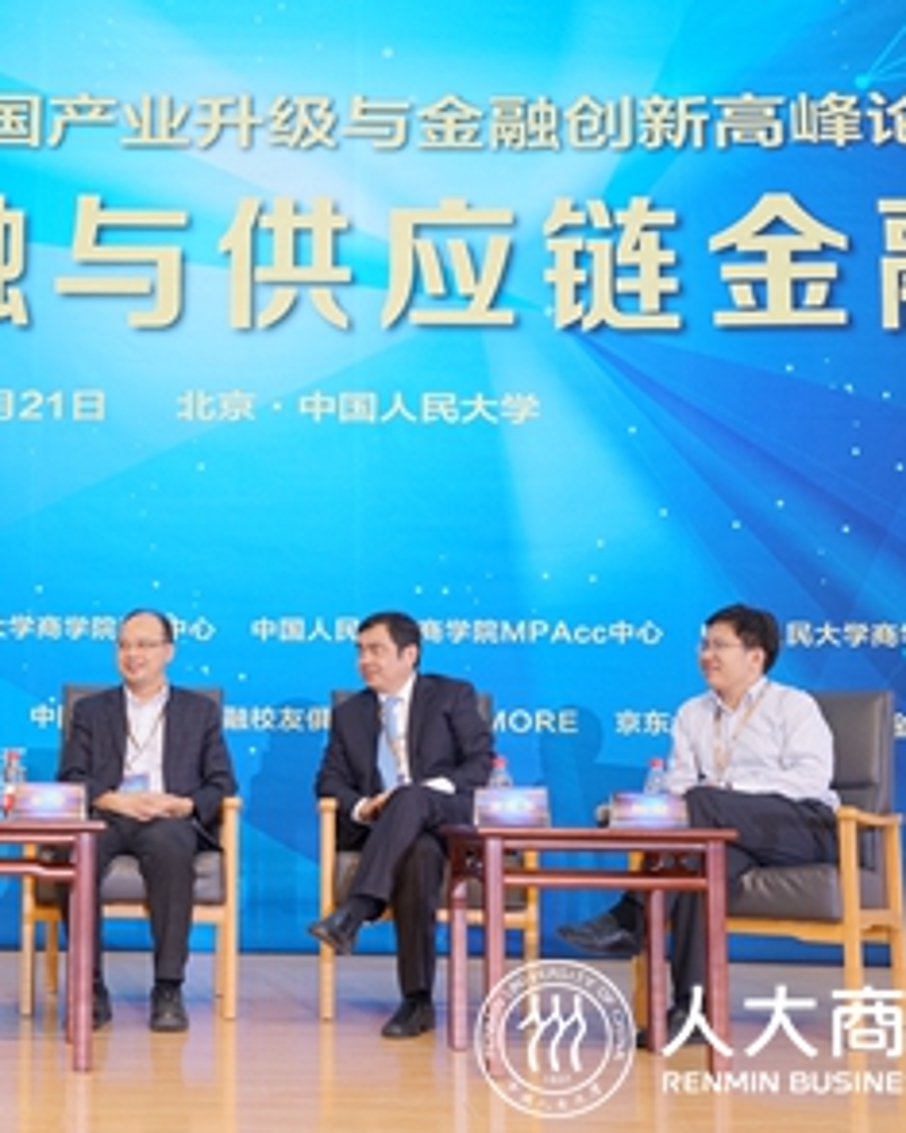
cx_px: 231
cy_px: 559
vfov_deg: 40.3
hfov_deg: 32.2
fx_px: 1543
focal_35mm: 46
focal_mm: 32
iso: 1000
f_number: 5.6
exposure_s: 1/50
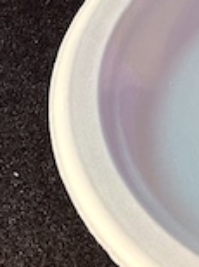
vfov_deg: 14.0
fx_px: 999
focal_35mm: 130
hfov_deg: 11.3
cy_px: -163
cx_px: 204
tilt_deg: -35.2
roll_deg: +3.2
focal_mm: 5.1
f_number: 1.6
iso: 400
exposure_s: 1/40
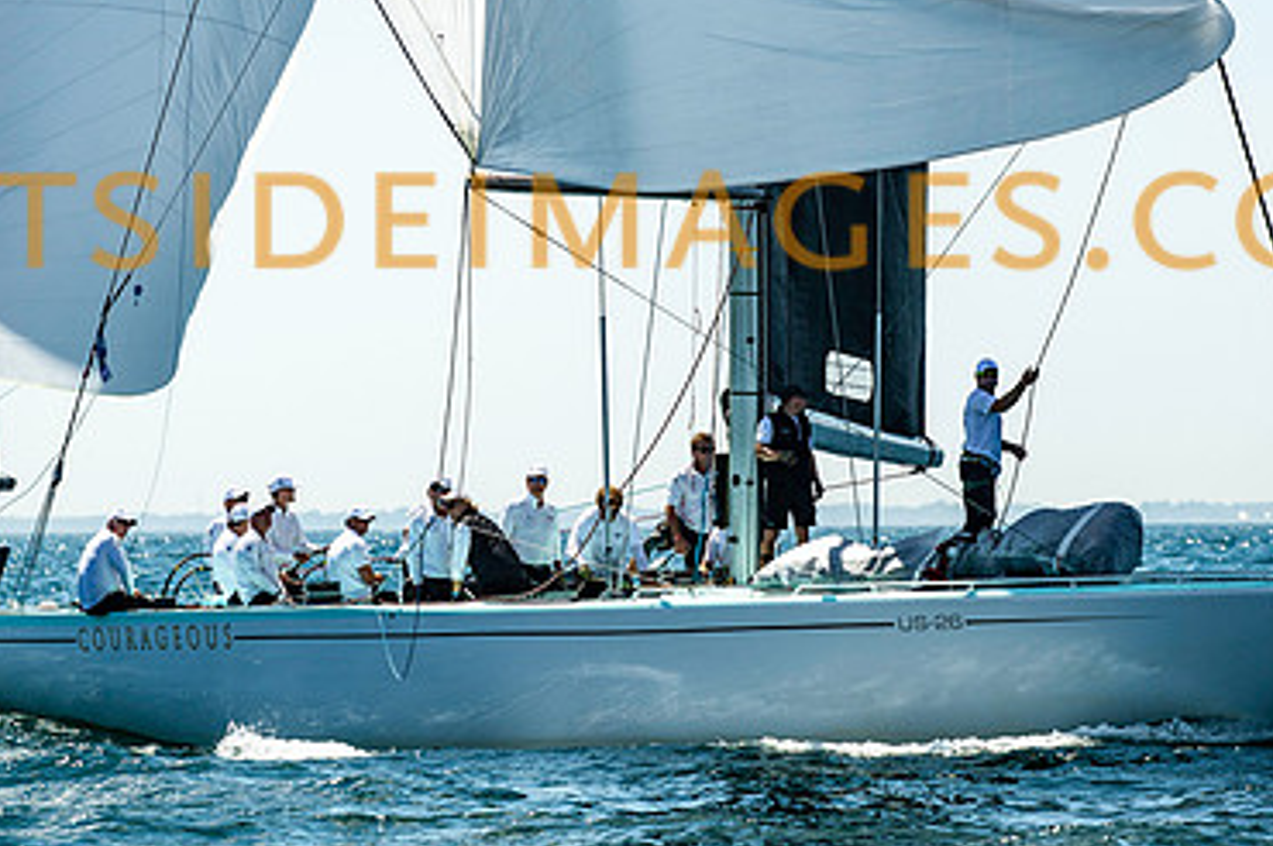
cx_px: 492
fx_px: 8585
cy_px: 199
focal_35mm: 243
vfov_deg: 5.6
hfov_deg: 8.5
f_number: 5
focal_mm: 155
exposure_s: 1/3200
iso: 320
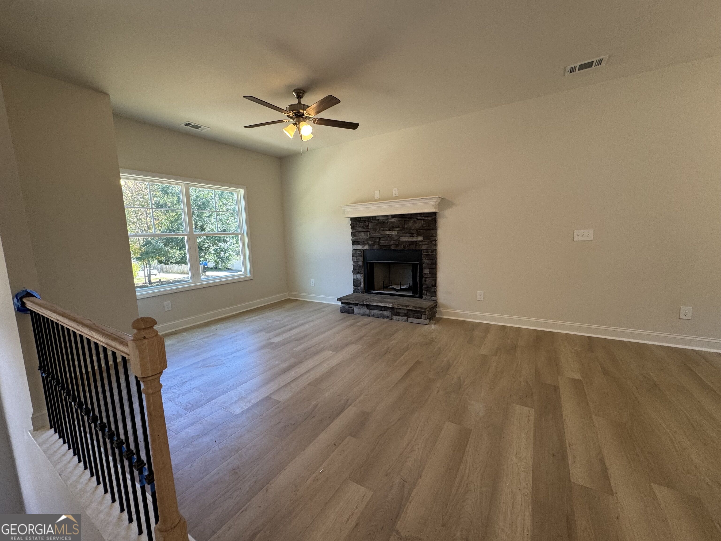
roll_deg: +2.0
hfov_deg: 102.1
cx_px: 360
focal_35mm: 14
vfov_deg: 85.7
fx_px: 292
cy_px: 270
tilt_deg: -7.0
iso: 125
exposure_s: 1/120
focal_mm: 2.22
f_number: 2.2
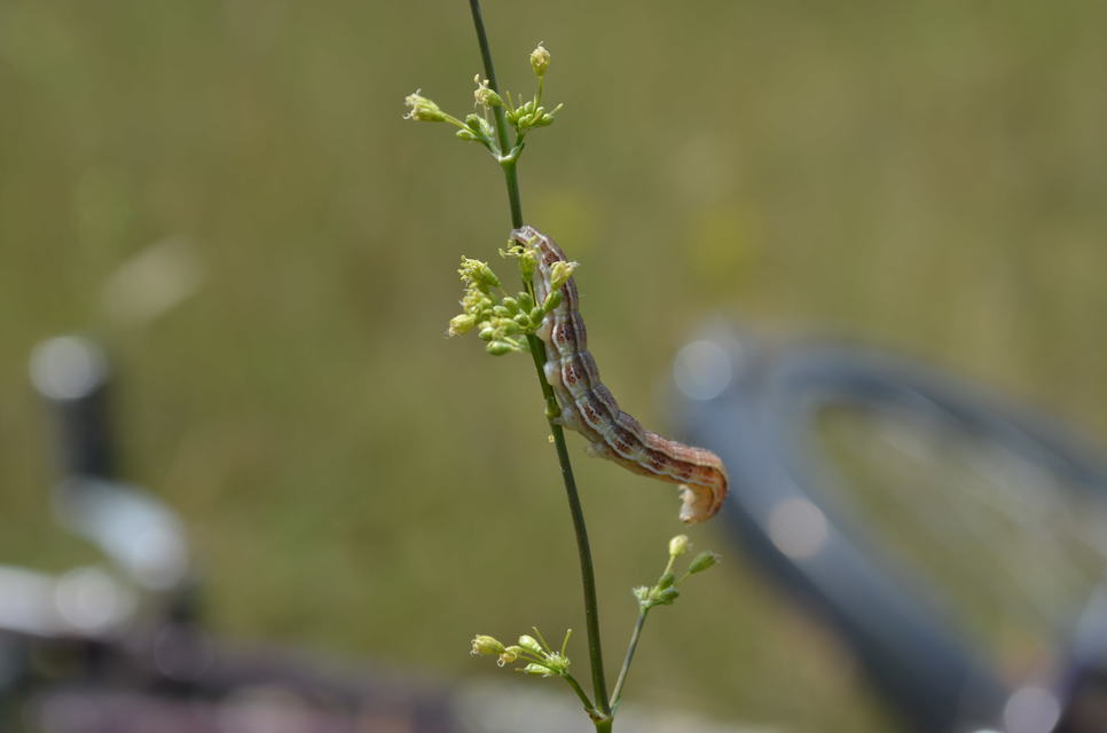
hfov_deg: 24.7
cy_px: 366
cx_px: 554
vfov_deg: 16.5
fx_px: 2532
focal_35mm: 82
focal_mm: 55
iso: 100
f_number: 8
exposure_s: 1/250
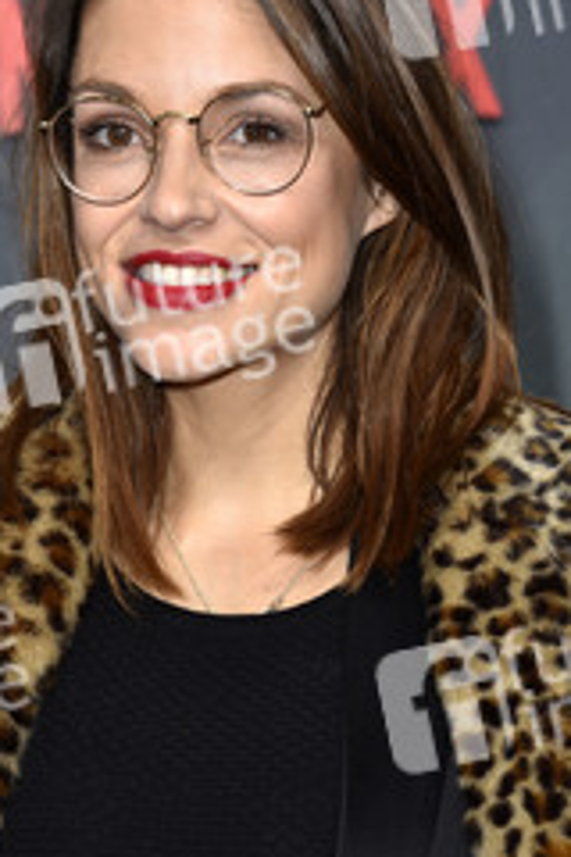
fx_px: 4948
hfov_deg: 6.6
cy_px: 511
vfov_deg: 9.9
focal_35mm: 208
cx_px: 236
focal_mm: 125
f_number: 7.1
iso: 250
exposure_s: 1/200
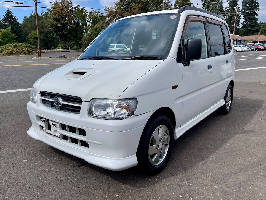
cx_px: 134
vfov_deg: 53.0
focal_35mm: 26
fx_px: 200
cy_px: 97
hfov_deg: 67.3
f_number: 1.6
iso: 32
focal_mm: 5.1
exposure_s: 1/4902
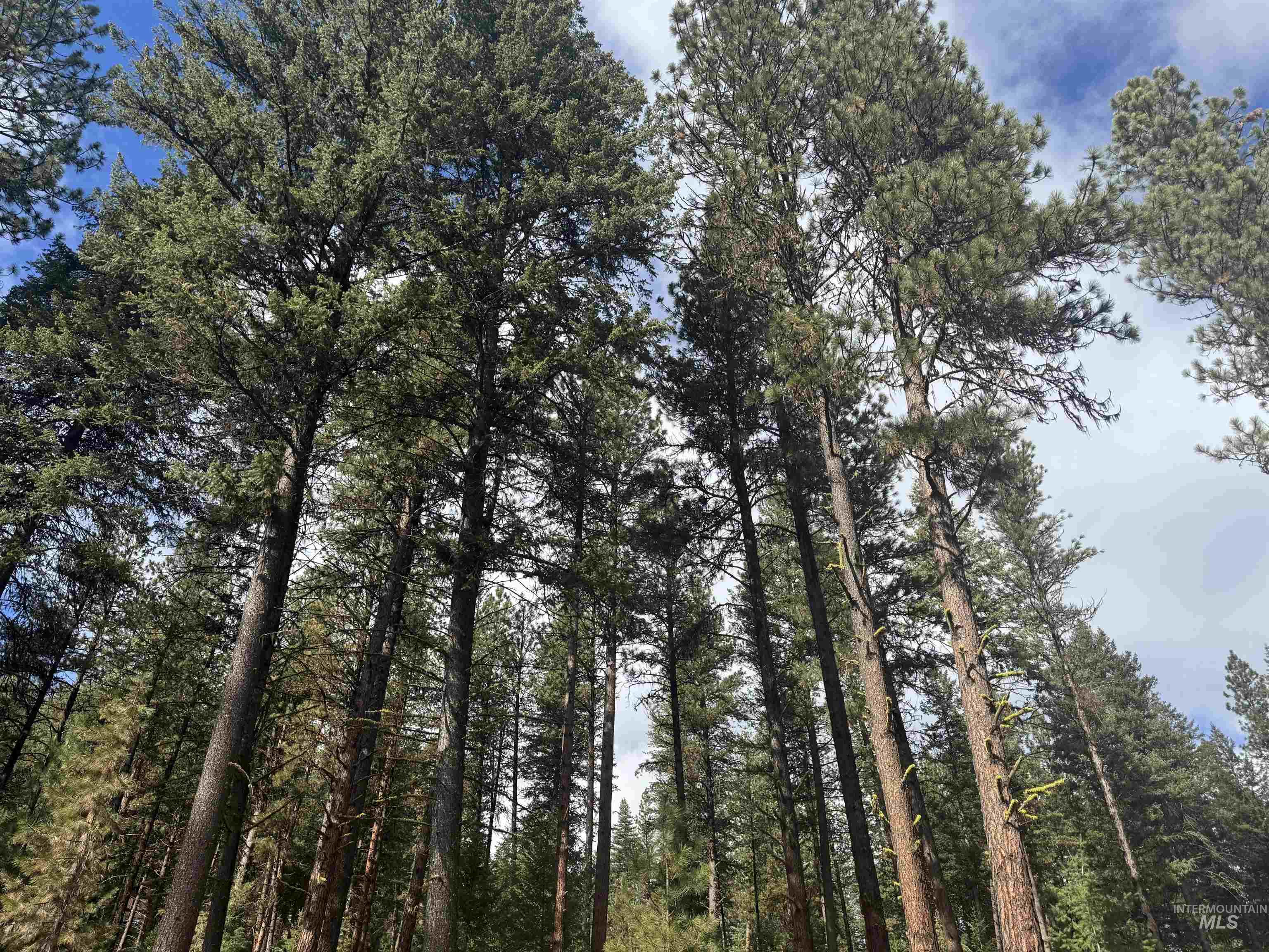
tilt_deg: +39.4
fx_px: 880
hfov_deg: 71.6
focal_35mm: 24
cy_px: 476
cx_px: 634
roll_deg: -2.1
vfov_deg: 56.8
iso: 80
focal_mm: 6.76
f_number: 1.78
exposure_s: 1/2710
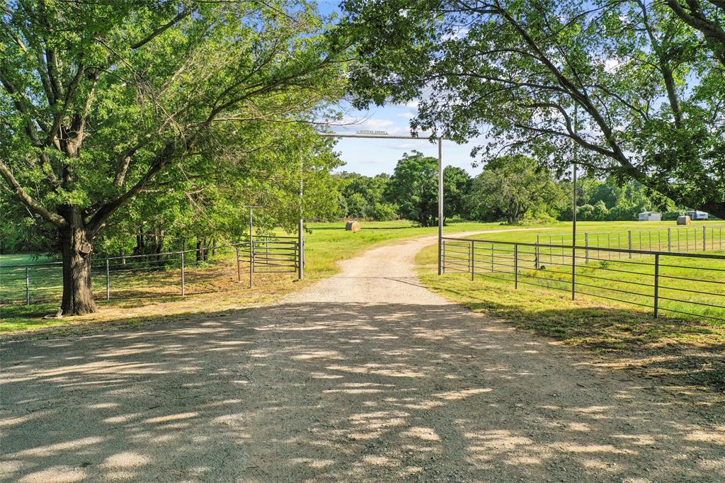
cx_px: 362
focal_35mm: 28
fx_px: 564
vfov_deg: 46.4
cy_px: 242
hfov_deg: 65.5
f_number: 4.5
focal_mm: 10.3
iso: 100
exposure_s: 1/120
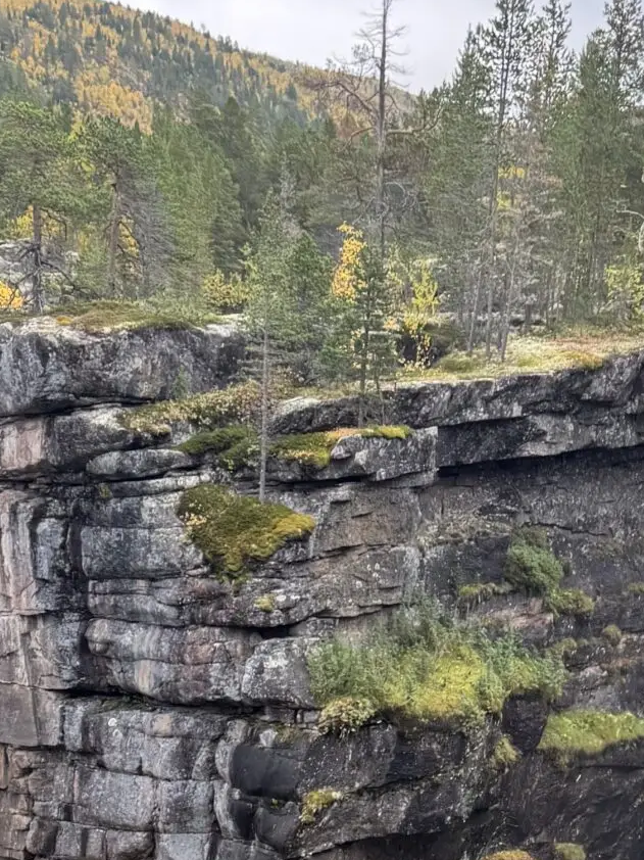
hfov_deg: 20.1
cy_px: 1110
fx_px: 1812
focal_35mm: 73
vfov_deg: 23.6
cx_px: 376
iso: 50
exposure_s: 1/124
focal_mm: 6.76
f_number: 1.78
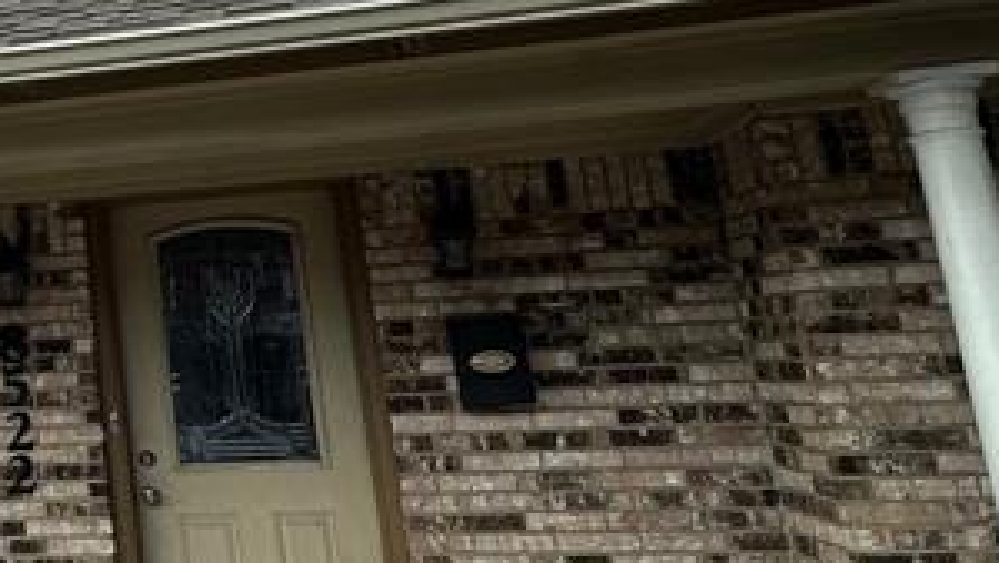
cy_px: 50
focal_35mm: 52
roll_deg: +3.6
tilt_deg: +14.7
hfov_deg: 32.9
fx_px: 1378
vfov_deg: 22.5
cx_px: -193
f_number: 2.2
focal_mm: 2.22
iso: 50
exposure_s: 1/1575
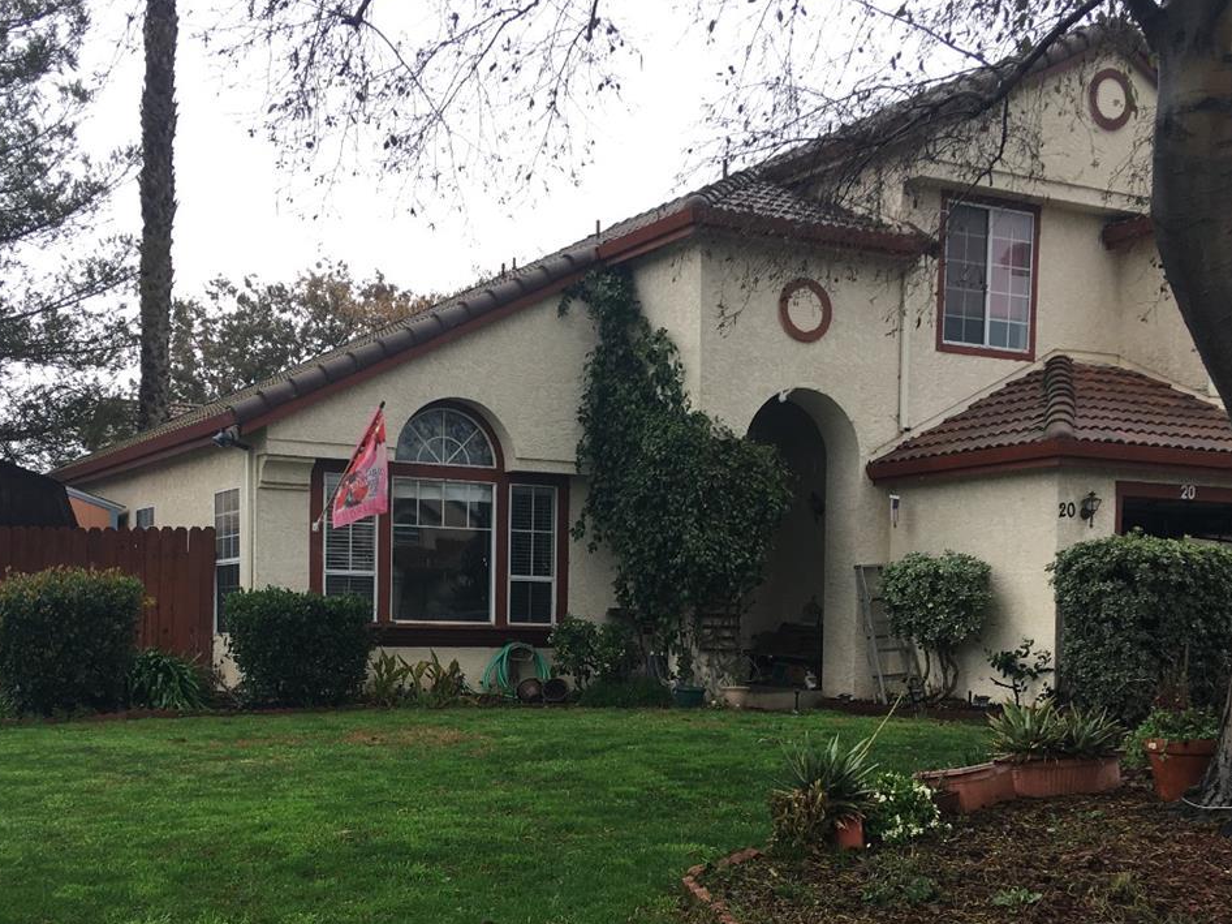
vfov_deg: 30.9
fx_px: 1637
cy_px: 700
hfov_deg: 41.1
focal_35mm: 46
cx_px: 499
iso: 25
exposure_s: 1/187
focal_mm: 4.15
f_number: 2.2
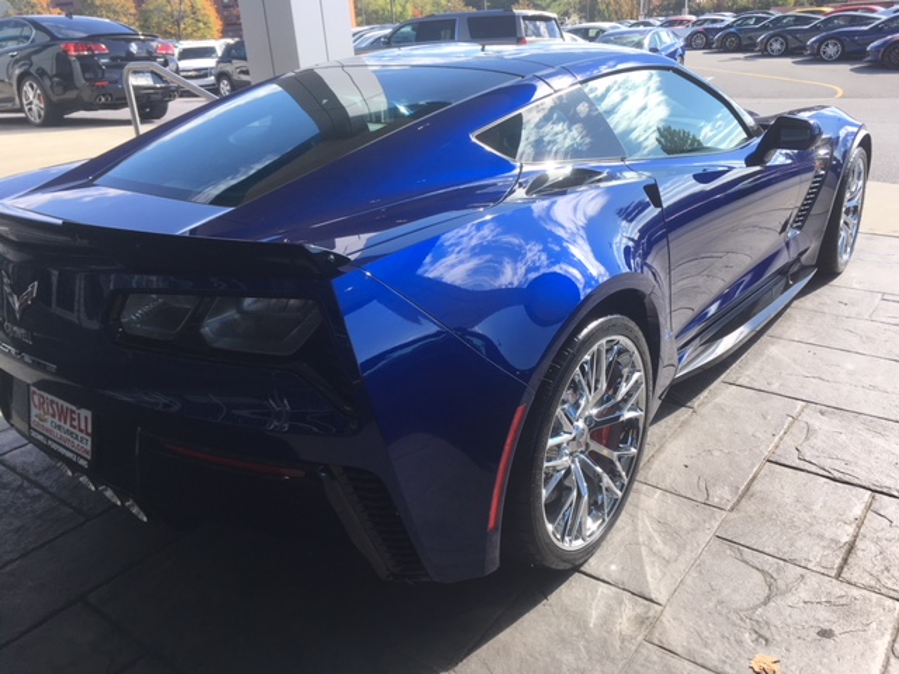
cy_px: 337
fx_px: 753
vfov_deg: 48.2
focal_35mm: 29
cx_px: 450
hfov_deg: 61.7
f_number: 2.2
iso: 25
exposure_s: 1/578
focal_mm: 4.15
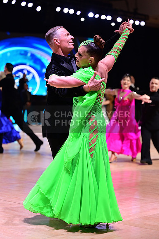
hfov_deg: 16.1
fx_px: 564
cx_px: 80
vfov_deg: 23.9
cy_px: 120
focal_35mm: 85
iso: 1600
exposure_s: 1/500
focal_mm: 85
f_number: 2.8
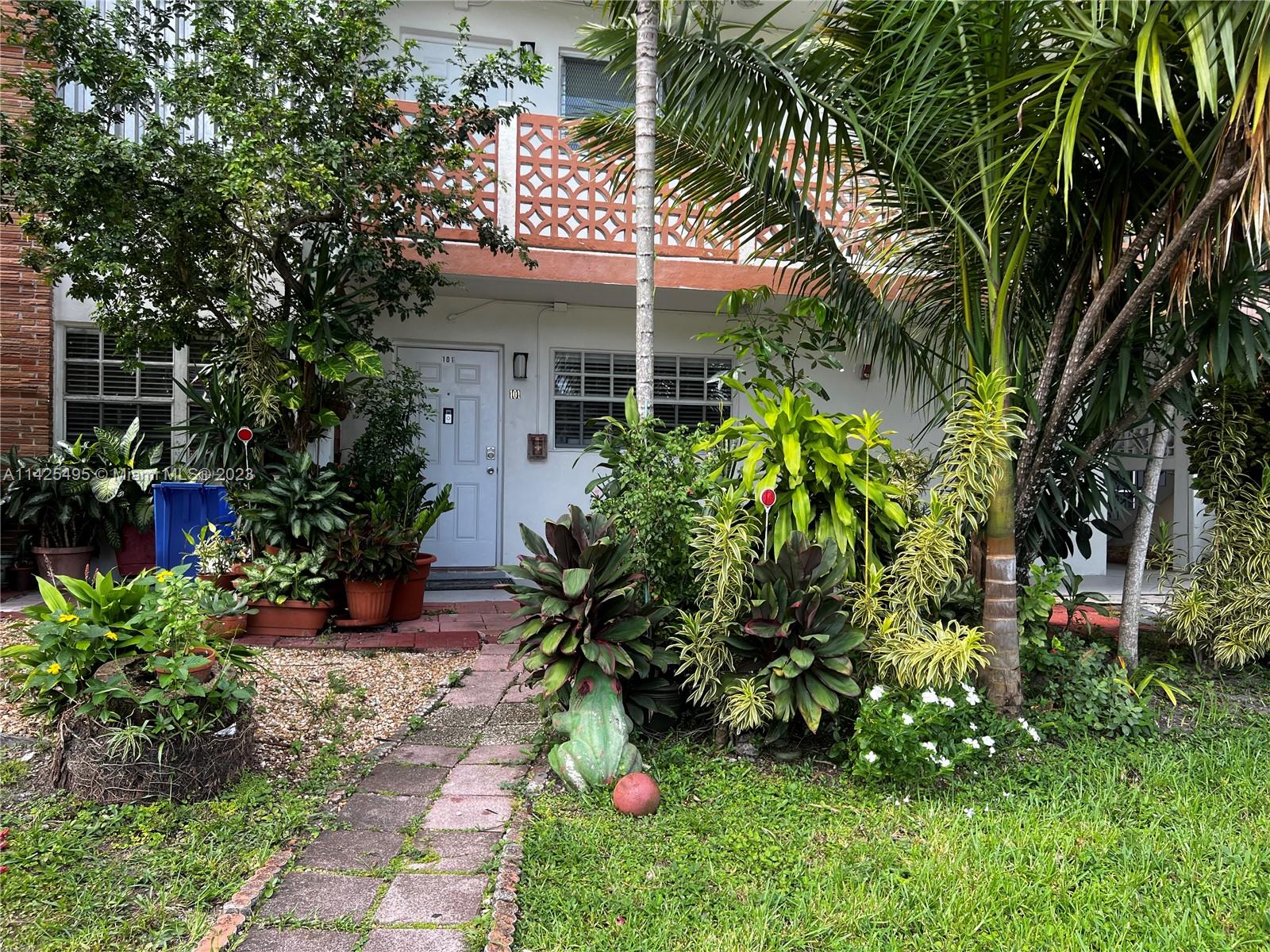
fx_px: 954
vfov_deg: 53.1
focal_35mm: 26
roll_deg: -1.0
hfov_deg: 67.3
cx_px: 635
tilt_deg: -1.4
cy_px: 476
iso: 50
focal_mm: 5.7
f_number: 1.5
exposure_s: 1/466
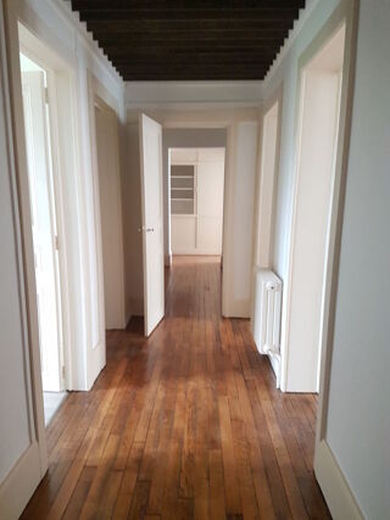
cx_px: 195
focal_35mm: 26
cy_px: 260
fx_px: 391
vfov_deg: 67.3
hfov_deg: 53.0
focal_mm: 4.2
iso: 200
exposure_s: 1/11
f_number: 1.7
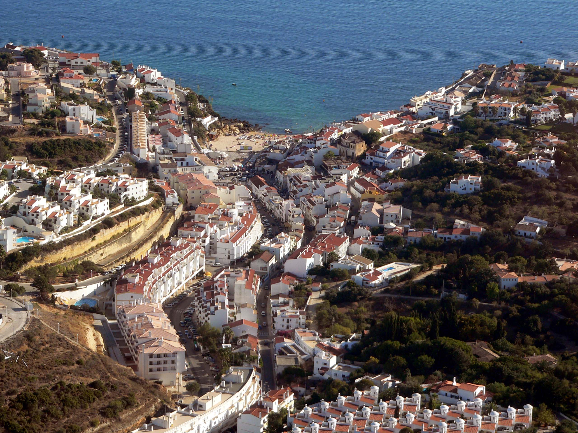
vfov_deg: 13.2
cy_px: 216
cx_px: 289
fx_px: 1870
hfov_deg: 17.6
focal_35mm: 112
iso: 80
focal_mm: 18.6
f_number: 4
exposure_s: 1/500
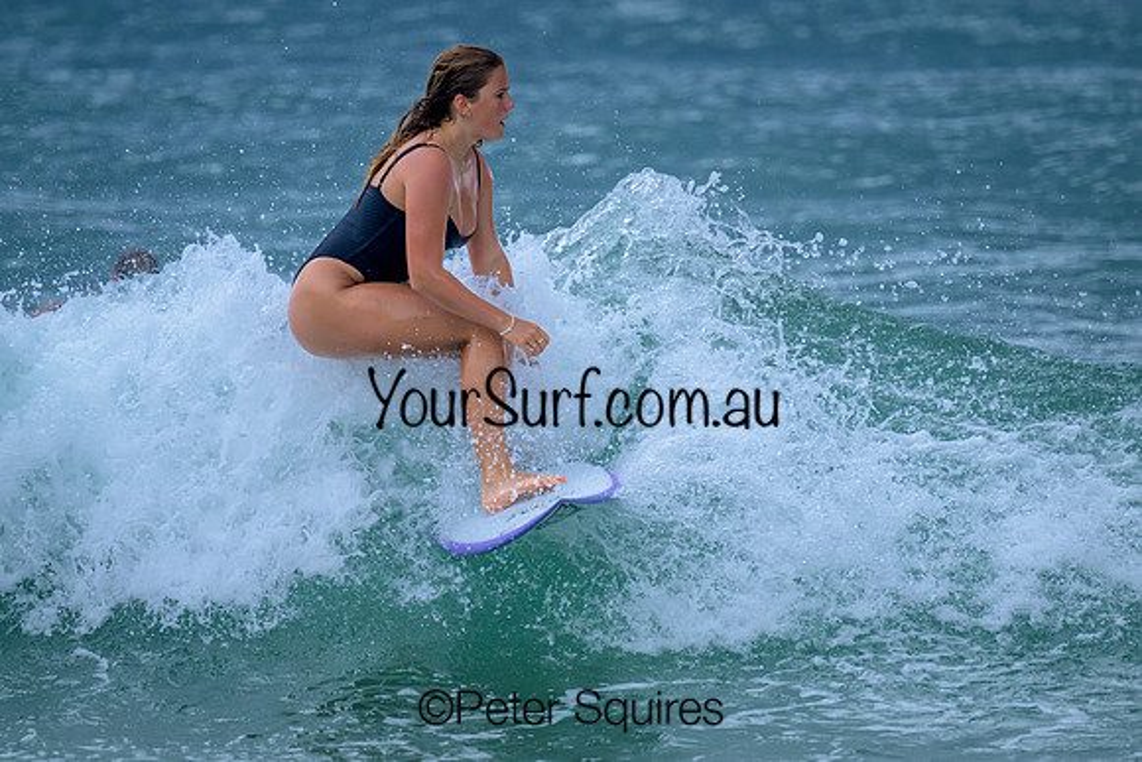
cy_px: 335
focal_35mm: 640
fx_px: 20303
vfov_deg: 2.2
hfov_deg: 3.2
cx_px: 575
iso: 900
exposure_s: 1/2000
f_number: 8
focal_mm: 560
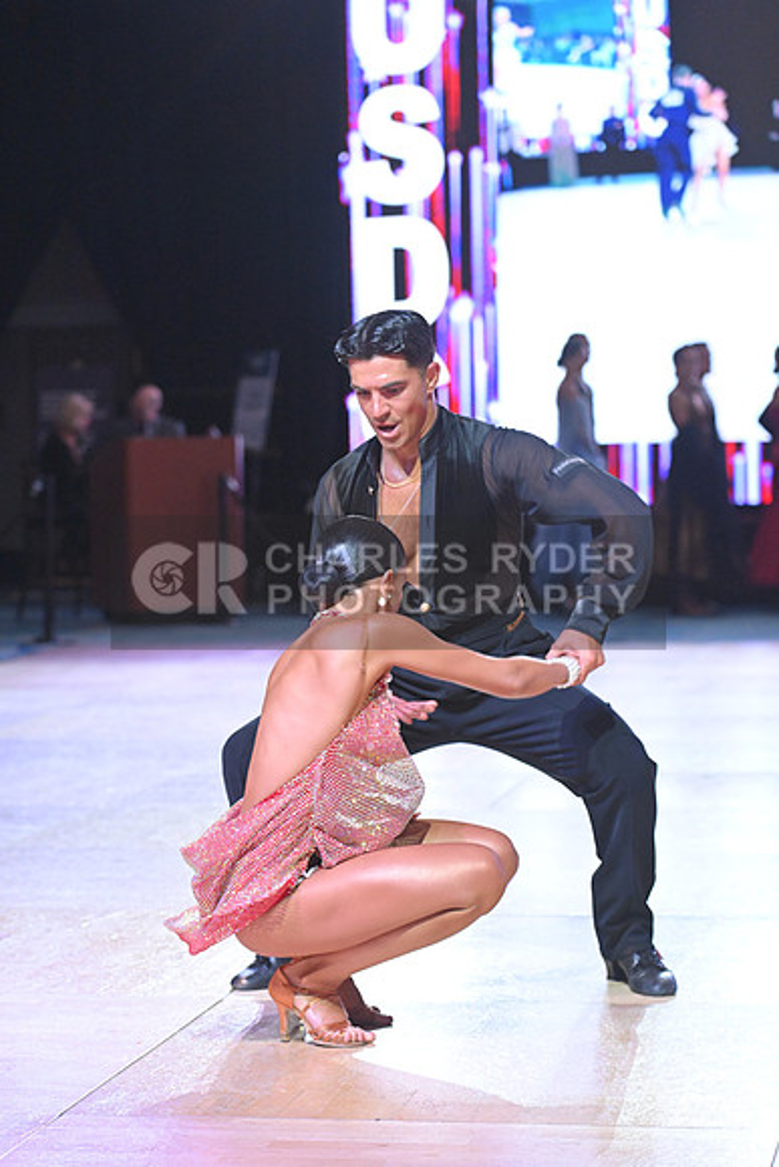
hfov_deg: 13.7
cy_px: 584
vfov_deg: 20.4
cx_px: 390
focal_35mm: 100
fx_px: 3244
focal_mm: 100
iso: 4000
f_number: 4.5
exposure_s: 1/400
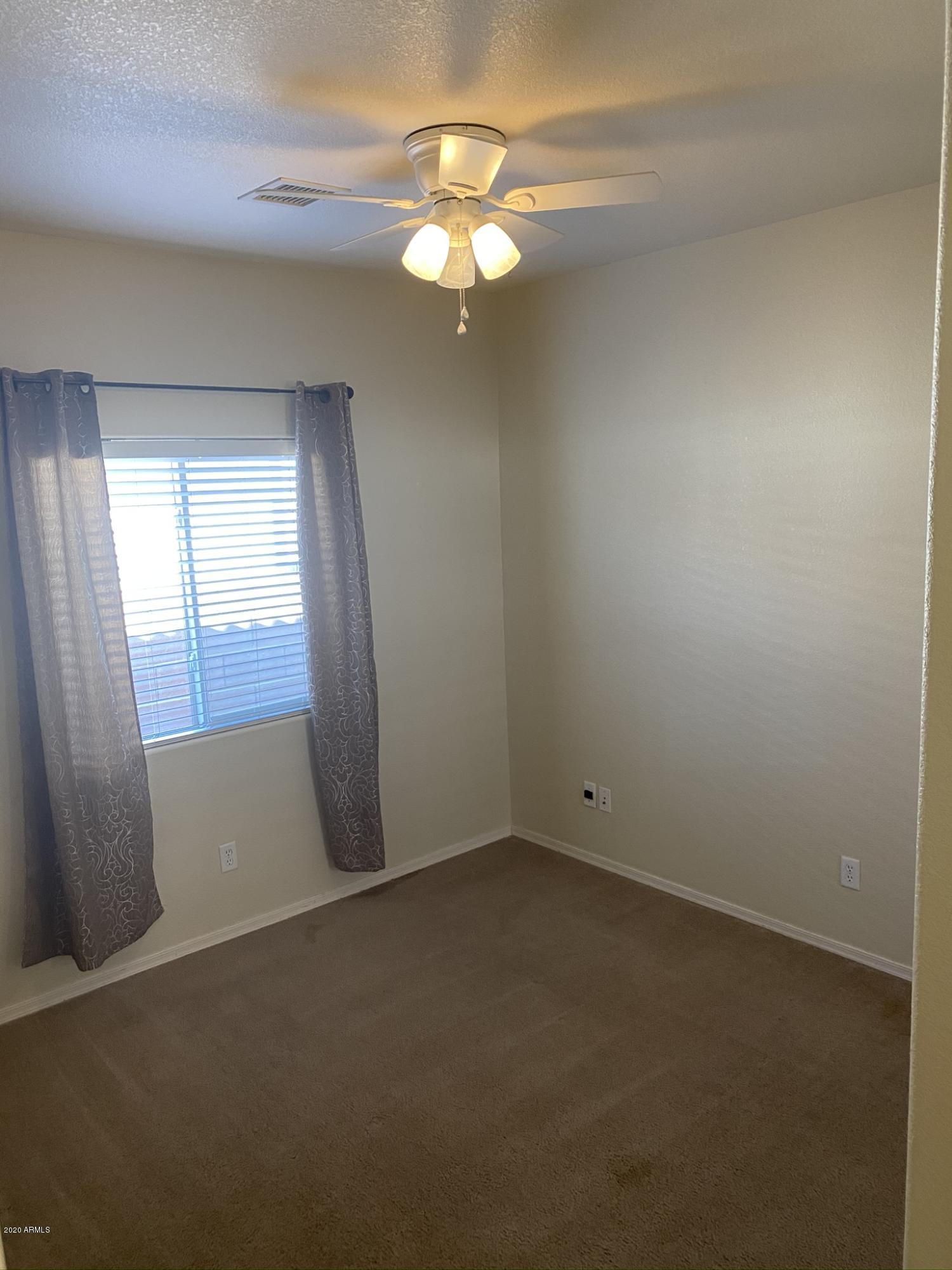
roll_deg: +2.1
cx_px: 476
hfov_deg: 53.1
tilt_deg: -8.1
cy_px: 635
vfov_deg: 67.3
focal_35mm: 26
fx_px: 953
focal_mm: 4.25
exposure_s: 1/60
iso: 160
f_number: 1.8
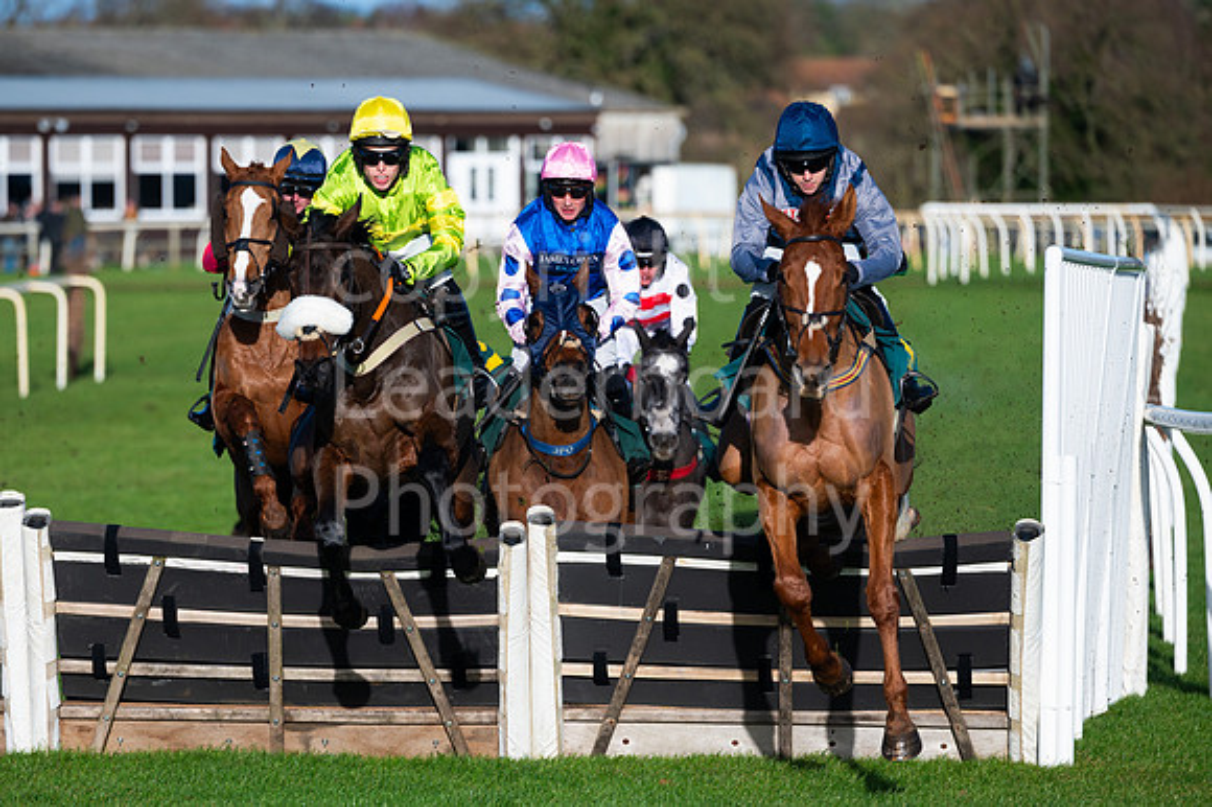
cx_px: 506
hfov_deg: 8.7
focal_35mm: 236
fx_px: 7928
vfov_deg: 5.8
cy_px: 409
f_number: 3.5
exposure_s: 1/5000
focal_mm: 200
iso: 250
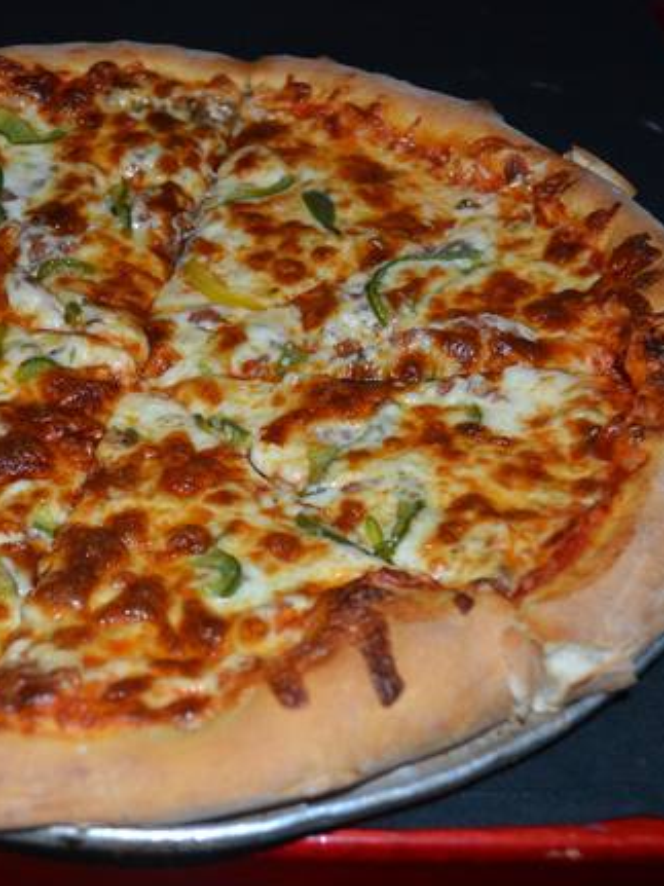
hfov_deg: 27.3
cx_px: 205
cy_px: 450
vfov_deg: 36.2
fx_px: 1356
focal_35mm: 53
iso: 500
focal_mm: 24
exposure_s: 1/60
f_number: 4
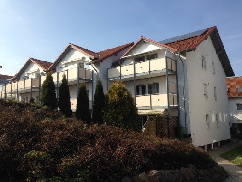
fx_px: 231
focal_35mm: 33
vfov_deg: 43.0
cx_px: 121
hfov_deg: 55.3
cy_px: 91
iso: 50
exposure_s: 1/1261
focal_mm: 4.12
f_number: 2.4
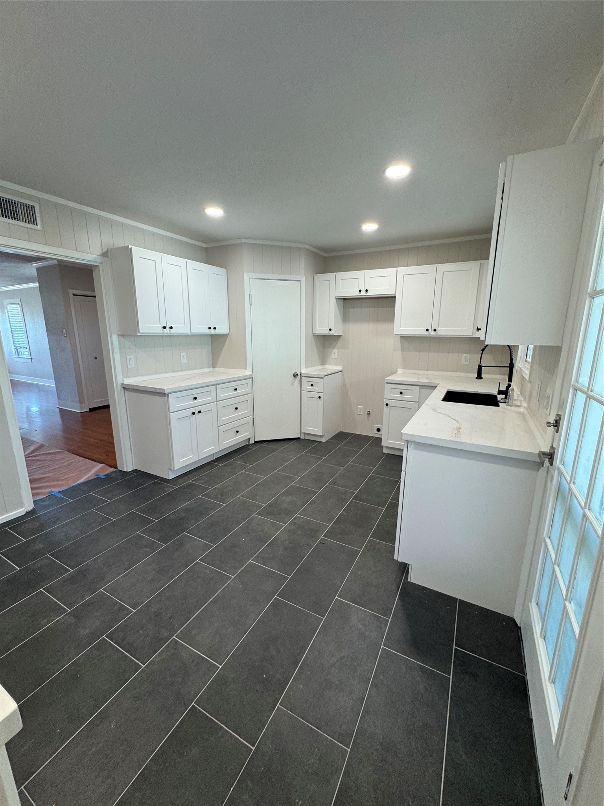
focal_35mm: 14
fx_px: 326
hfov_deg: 85.7
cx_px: 302
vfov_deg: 102.1
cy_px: 403
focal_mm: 2.22
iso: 125
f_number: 2.2
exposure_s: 1/120
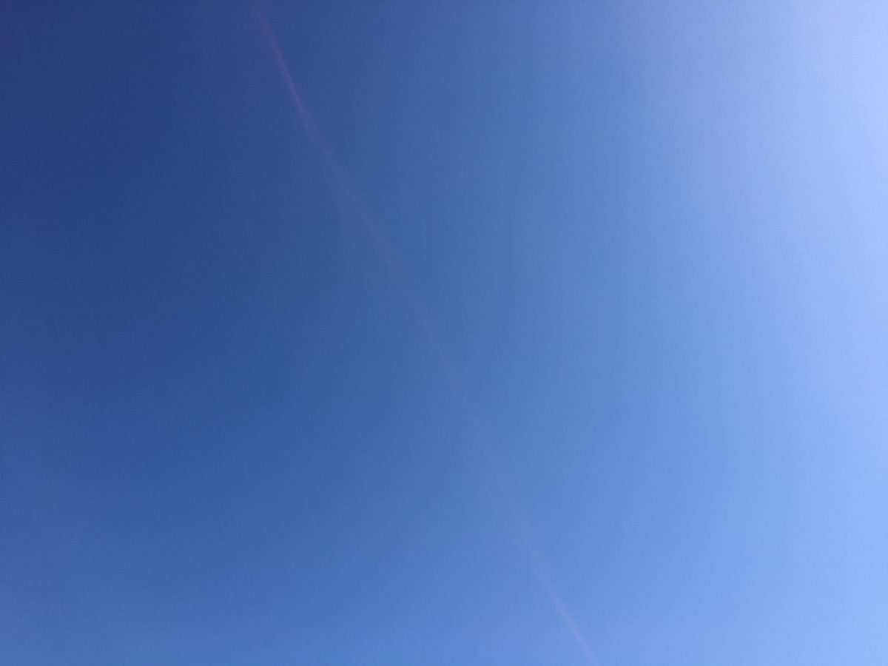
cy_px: 333
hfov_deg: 61.7
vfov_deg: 48.2
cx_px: 444
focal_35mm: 29
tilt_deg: +47.1
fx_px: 744
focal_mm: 4.15
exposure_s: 1/2198
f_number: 2.2
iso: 25
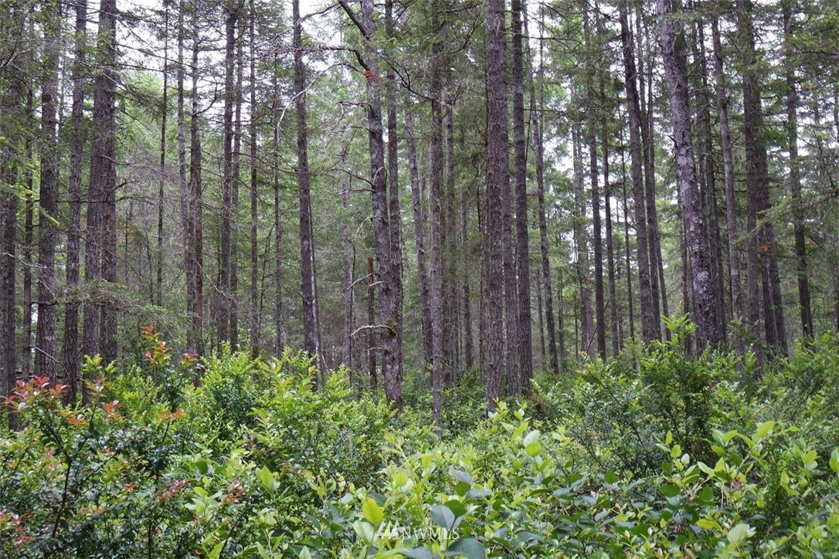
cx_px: 420
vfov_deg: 33.4
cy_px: 280
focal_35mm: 40
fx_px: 932
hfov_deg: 48.5
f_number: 4
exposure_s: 1/80
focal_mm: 15
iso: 200
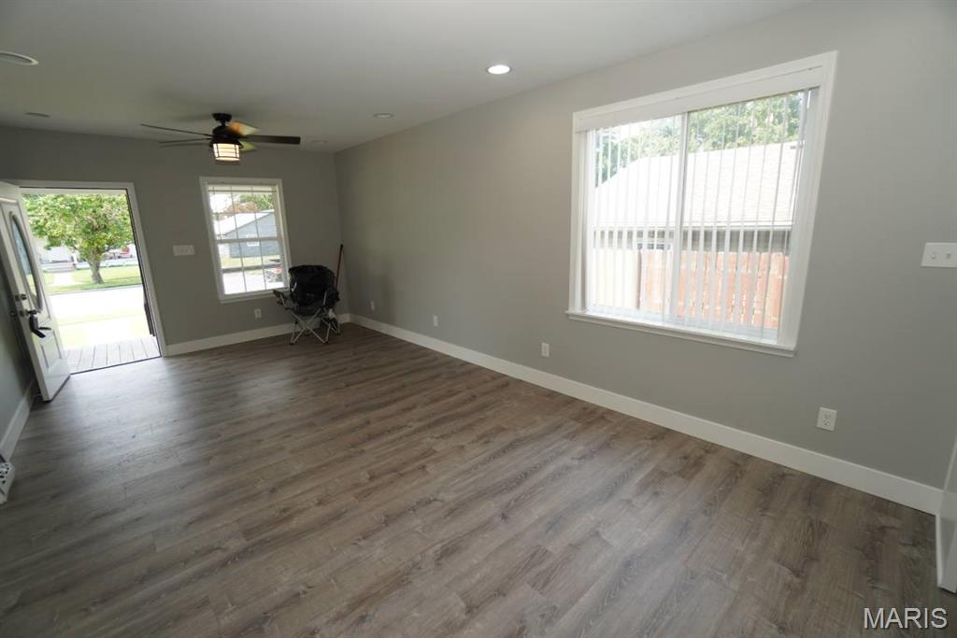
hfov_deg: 100.4
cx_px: 478
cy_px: 319
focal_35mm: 15
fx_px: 399
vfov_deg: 77.3
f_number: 4
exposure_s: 1/160
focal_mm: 10
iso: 250
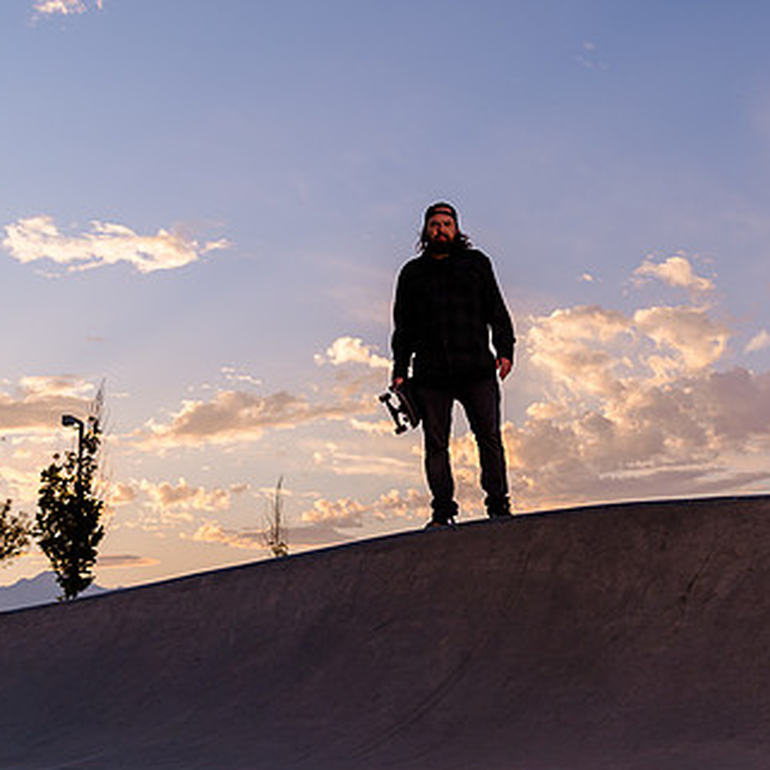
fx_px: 1158
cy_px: 362
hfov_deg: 36.4
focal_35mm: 46
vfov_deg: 36.8
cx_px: 511
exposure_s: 1/500
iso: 400
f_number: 5
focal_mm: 30
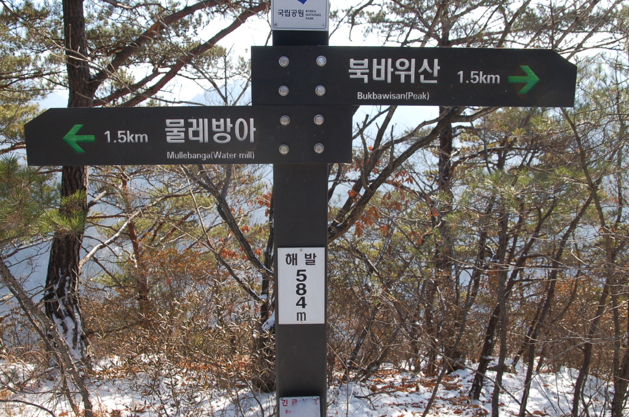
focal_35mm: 32
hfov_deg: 59.6
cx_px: 314
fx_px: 549
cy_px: 208
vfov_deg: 41.6
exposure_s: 1/200
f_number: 7.1
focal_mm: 21
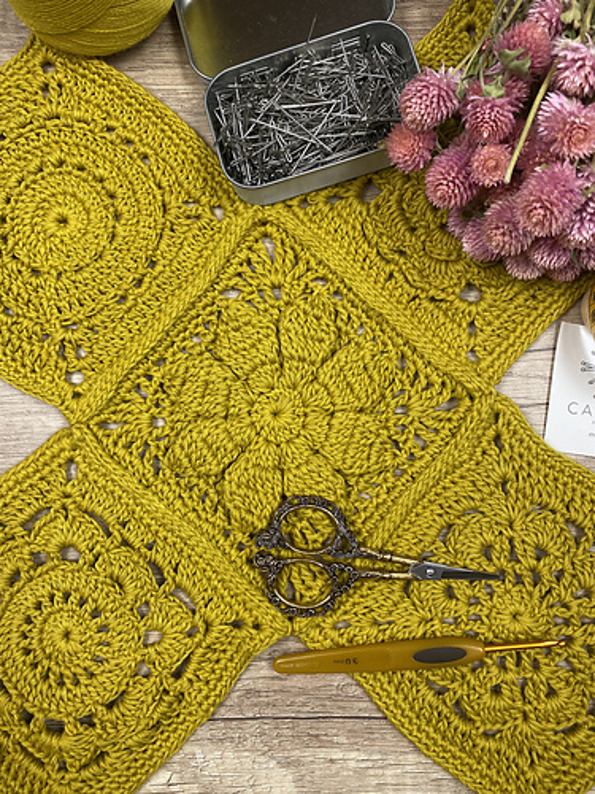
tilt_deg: -87.5
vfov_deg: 67.3
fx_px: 596
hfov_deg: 53.1
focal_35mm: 26
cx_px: 298
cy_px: 397
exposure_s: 1/100
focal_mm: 4.25
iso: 125
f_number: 1.8
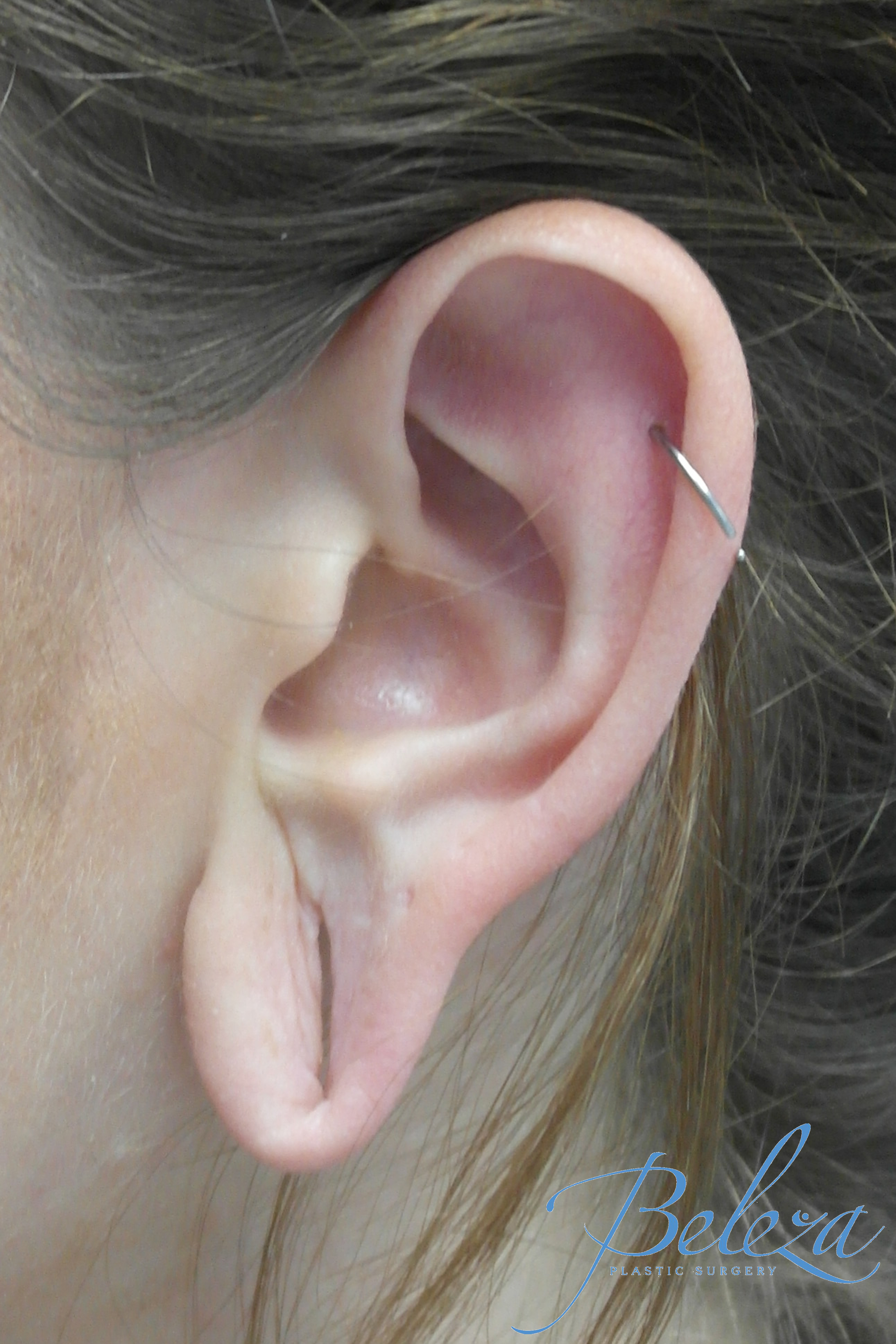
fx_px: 2165
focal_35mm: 58
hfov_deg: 23.4
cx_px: 448
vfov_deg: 34.5
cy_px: 672
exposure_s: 1/30
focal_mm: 38
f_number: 5
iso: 800
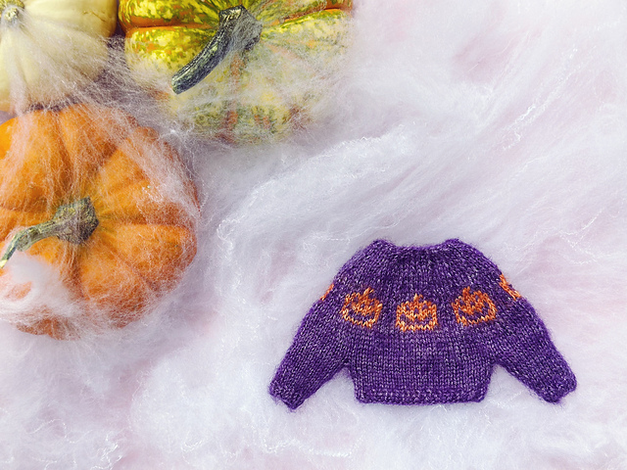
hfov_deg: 39.7
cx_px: 314
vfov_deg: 30.3
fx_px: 869
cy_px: 235
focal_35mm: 48
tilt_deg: -88.5
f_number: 1.78
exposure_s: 1/135
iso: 100
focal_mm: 6.86
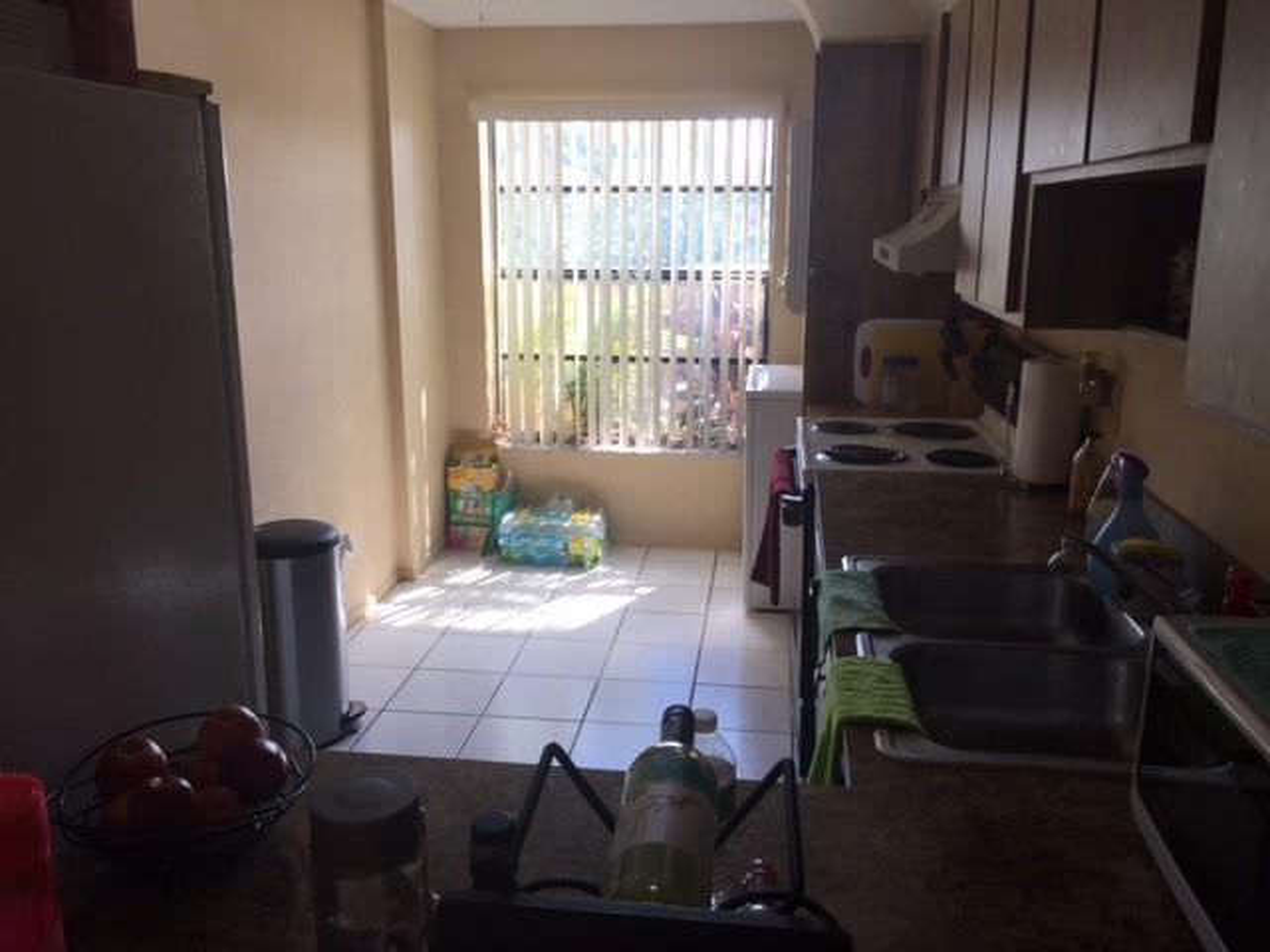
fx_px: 1064
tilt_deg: -13.1
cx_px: 635
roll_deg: -1.1
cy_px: 476
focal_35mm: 29
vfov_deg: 48.2
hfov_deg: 61.7
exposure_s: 1/60
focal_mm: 4.15
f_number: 2.2
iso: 32
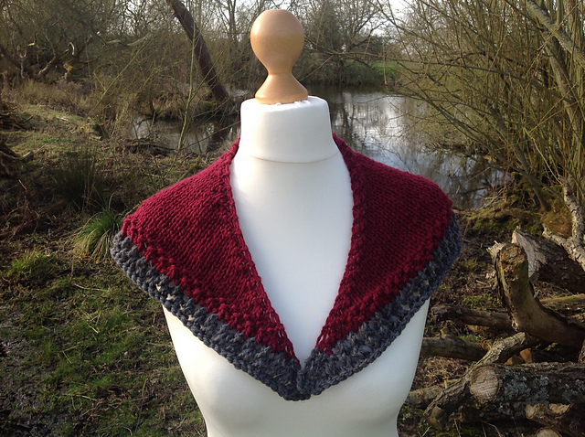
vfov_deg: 40.6
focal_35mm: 35
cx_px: 292
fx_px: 591
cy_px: 218
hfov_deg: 52.7
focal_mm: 4.28
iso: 50
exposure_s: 1/308
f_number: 2.4
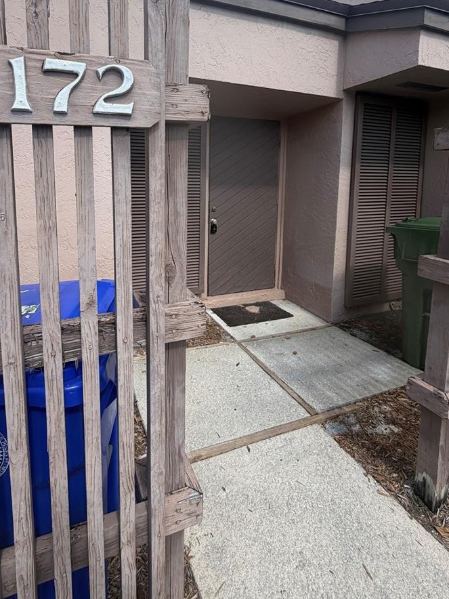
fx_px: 329
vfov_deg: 82.7
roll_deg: -0.6
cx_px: 184
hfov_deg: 68.1
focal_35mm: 19
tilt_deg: -5.1
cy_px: 218
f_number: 2.2
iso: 32
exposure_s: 1/770
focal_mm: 2.22
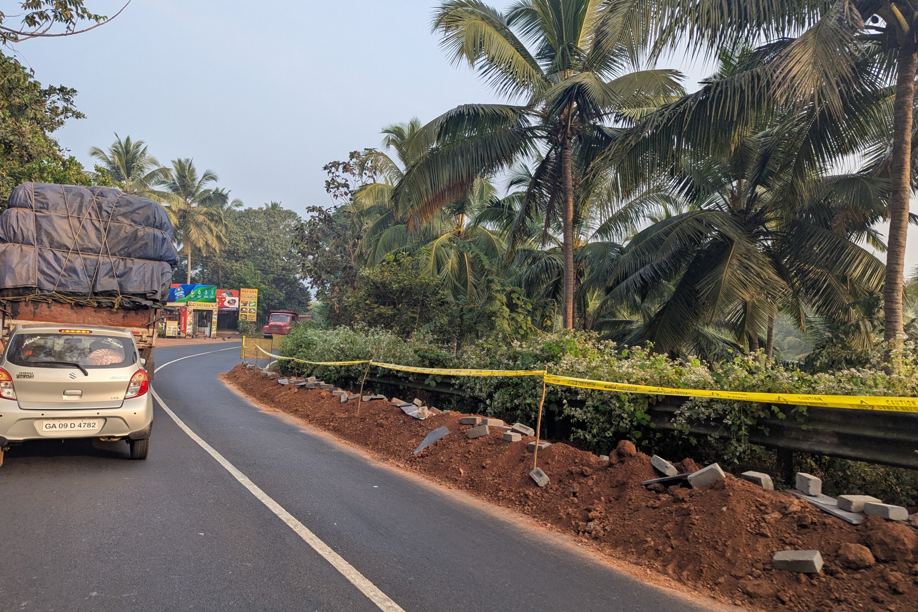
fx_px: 663
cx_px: 442
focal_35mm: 26
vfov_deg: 49.5
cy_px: 314
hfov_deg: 69.4
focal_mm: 6.81
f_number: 1.85
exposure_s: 1/580
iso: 45
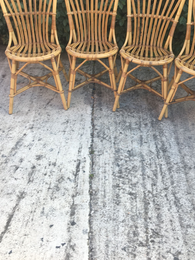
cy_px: 104
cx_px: 108
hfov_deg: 38.6
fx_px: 278
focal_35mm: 37
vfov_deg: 49.8
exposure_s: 1/115
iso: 25
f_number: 2.2
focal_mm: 4.15
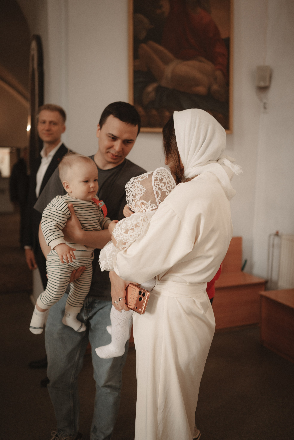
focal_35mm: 35
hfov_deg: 37.9
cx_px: 147
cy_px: 220
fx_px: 428
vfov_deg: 54.4
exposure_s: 1/250
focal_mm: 35
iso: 320
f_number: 1.8
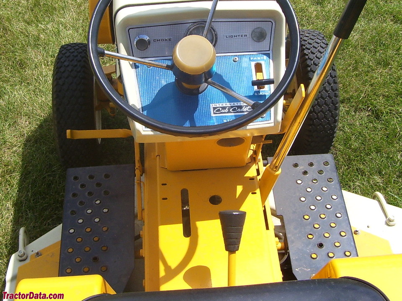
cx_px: 201
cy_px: 150
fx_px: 395
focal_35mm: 34
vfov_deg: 41.8
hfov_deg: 54.0
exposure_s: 1/500
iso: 80
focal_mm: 5.6
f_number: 4.8
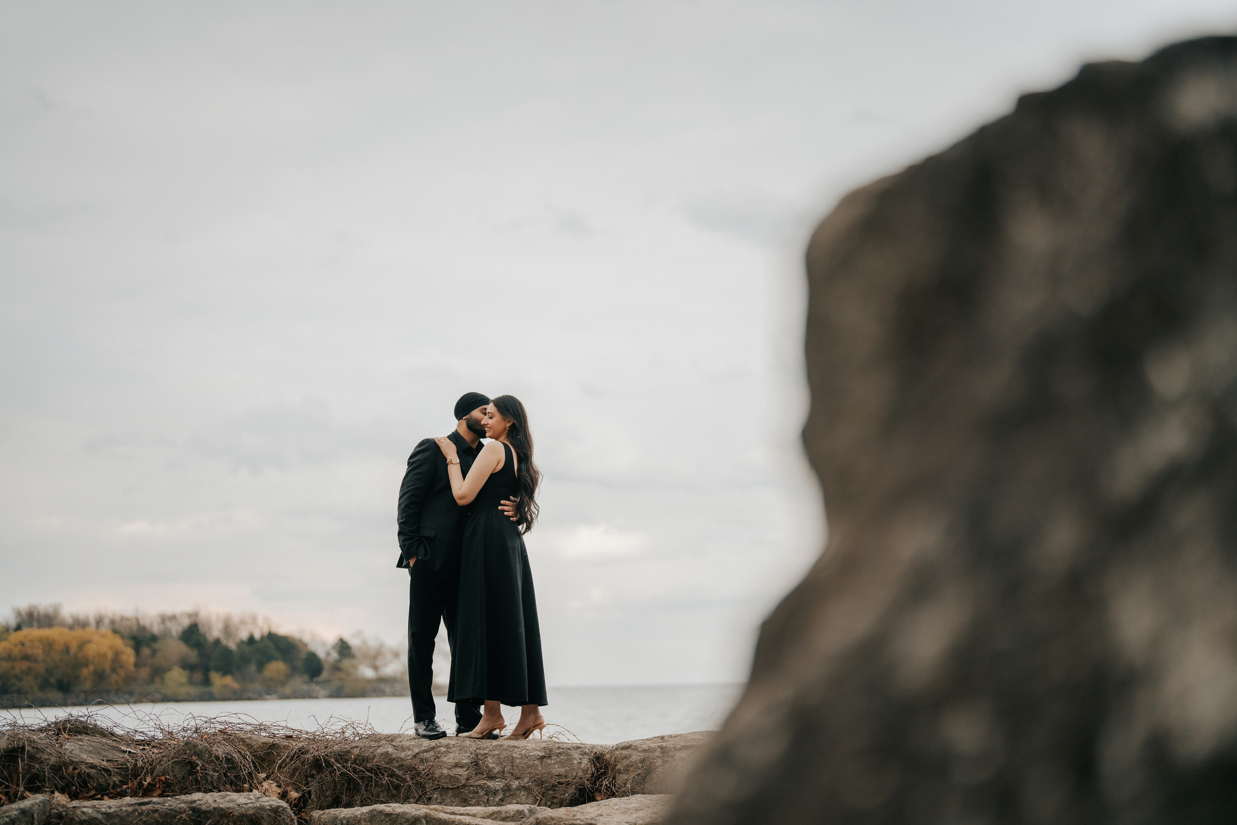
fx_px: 1718
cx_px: 618
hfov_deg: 39.6
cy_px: 412
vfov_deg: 27.0
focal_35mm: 50
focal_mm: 50
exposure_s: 1/2500
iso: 100
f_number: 1.2
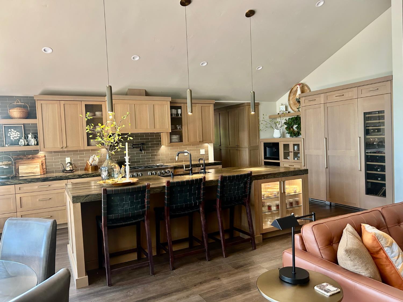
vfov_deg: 53.1
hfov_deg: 67.3
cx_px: 202
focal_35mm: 26
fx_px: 303
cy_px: 151
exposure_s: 1/60
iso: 250
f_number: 1.5
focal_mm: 5.7
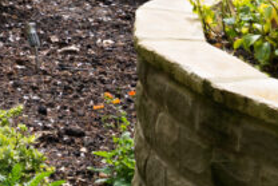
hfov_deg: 11.2
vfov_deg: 8.4
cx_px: -409
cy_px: -265
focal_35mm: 150
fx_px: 1159
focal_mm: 30
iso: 100
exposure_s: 1/200
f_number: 9
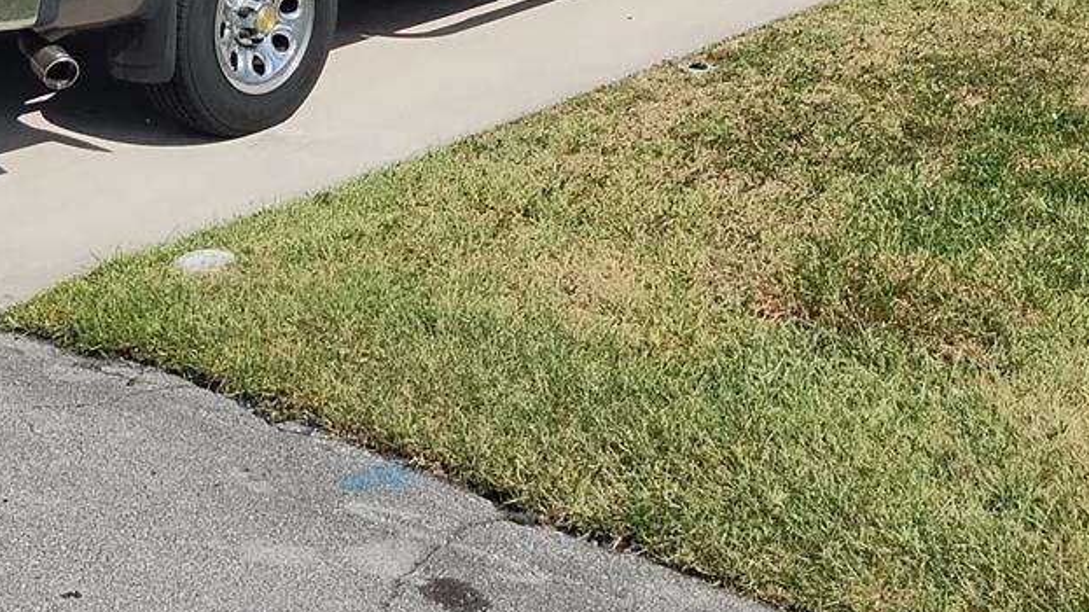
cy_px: -301
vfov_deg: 15.8
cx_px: 495
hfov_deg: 30.1
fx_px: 2021
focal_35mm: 70
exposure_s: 1/7439
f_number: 1.7
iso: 107
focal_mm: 4.71
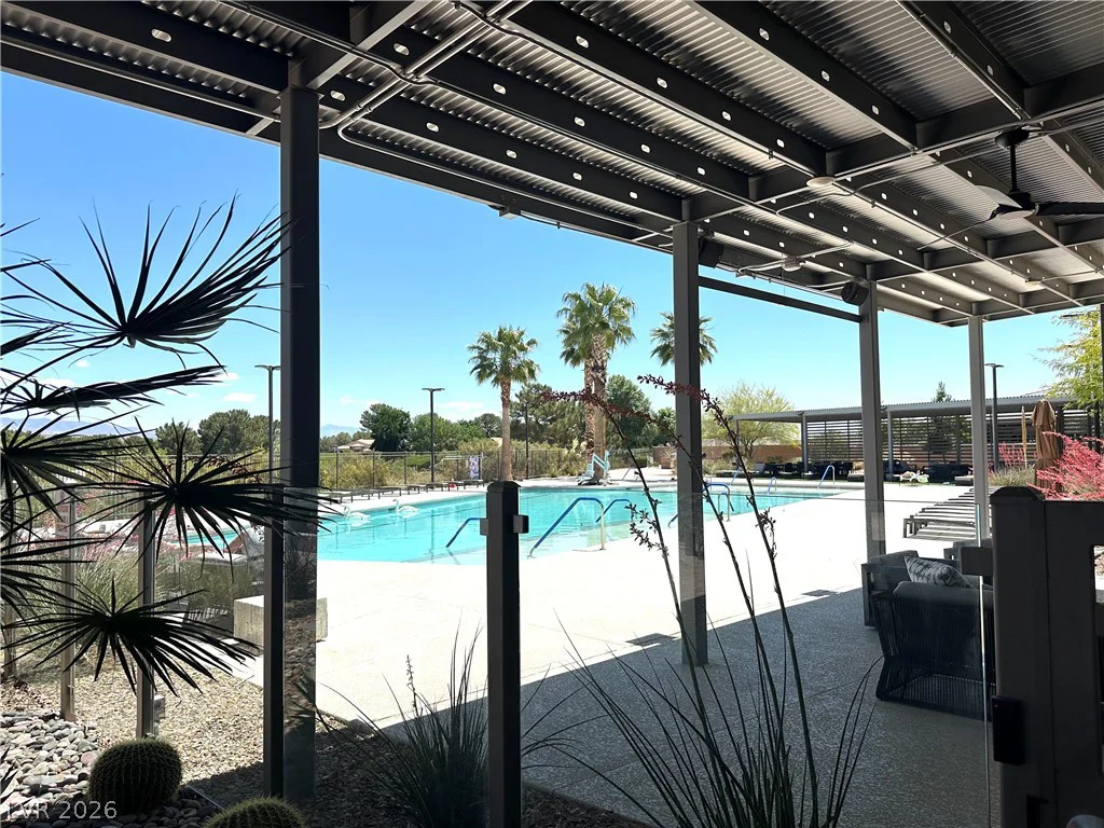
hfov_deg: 71.6
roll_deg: +0.9
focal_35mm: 24
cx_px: 552
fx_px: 765
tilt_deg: +3.1
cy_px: 414
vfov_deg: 56.8
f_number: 1.78
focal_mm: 6.86
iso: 80
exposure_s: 1/5848
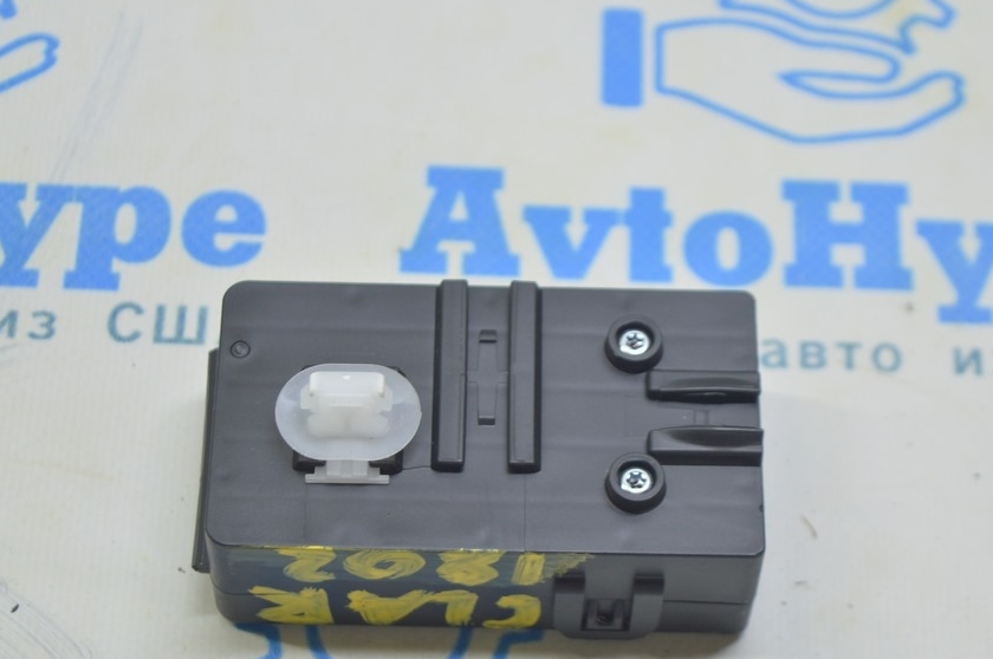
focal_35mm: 101
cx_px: 519
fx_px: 2772
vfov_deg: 13.6
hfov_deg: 20.3
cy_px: 371
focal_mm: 55
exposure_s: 1/20
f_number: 5.6
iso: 400
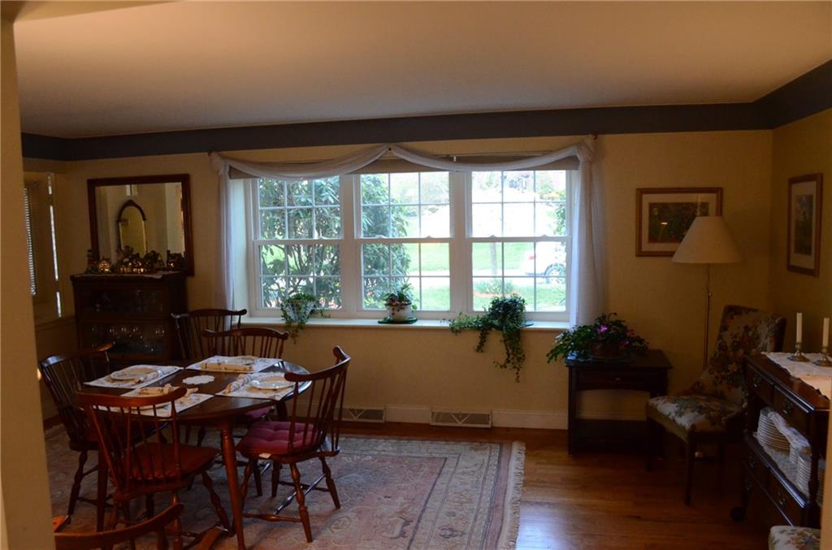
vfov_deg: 47.7
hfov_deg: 67.5
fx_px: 622
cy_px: 275
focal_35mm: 27
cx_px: 416
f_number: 6.3
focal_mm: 18
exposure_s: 1/250
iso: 3200
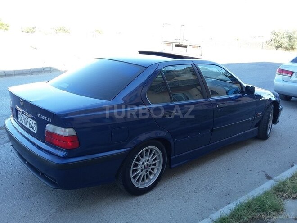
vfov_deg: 45.4
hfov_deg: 58.4
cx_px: 148
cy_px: 112
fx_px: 266
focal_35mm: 31
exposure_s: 1/111
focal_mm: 3.3
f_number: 2.2
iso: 50
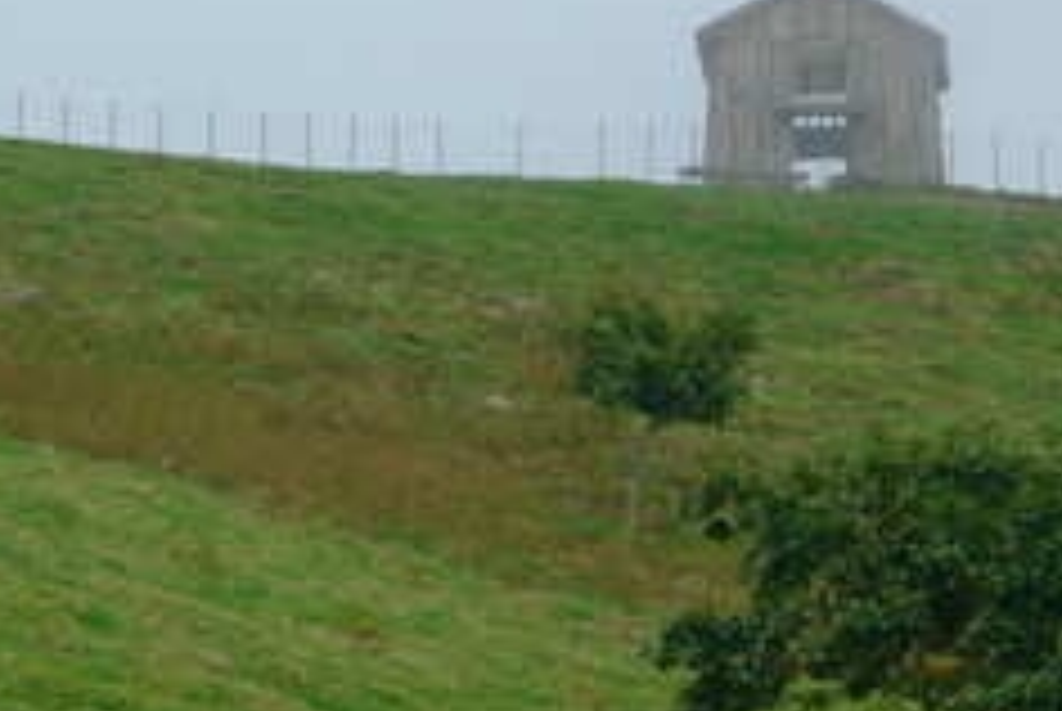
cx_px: 727
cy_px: 230
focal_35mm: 355
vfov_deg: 3.9
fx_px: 10485
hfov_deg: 5.8
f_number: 5.6
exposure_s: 1/125
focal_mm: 80
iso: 200
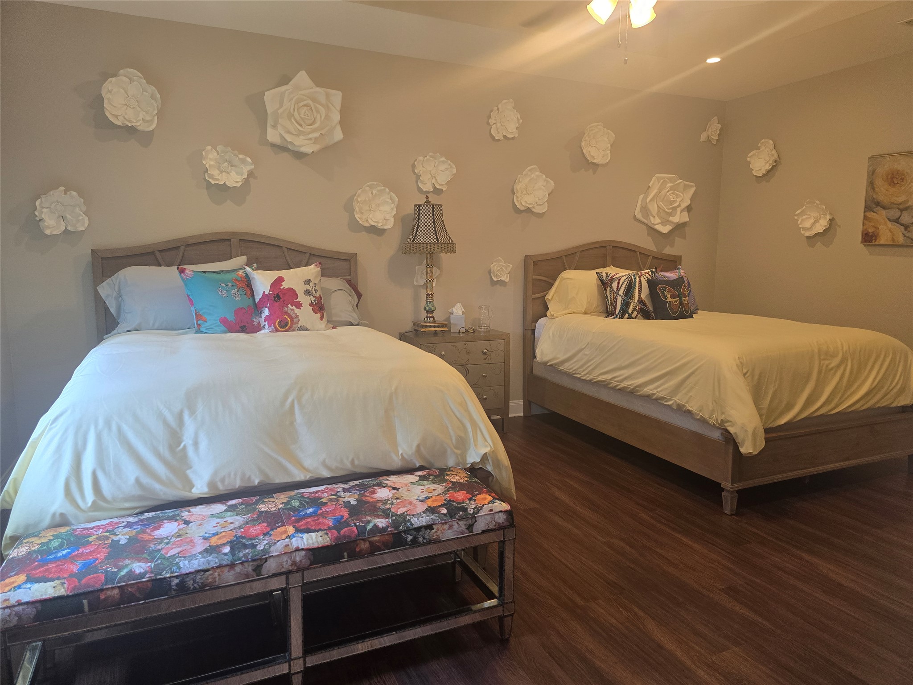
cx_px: 456
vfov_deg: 58.9
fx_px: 607
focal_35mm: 23
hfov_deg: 73.9
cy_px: 342
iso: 200
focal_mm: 6.3
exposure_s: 1/120
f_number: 1.7
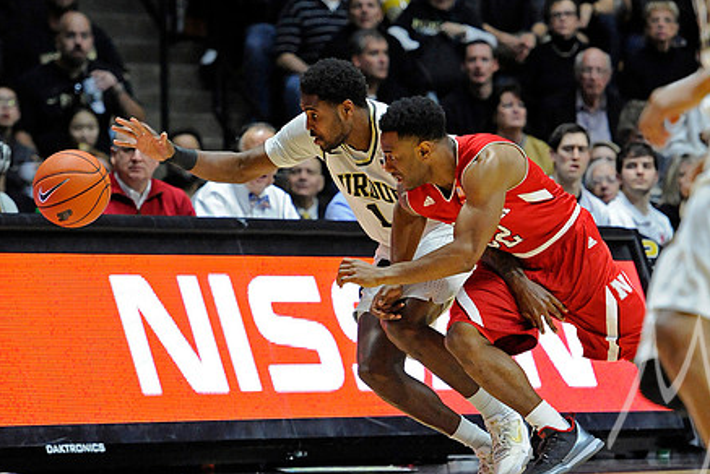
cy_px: 259
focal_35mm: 232
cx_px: 362
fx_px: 4578
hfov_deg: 8.9
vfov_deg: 5.9
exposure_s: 1/1000
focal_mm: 175
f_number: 3.5
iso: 4000
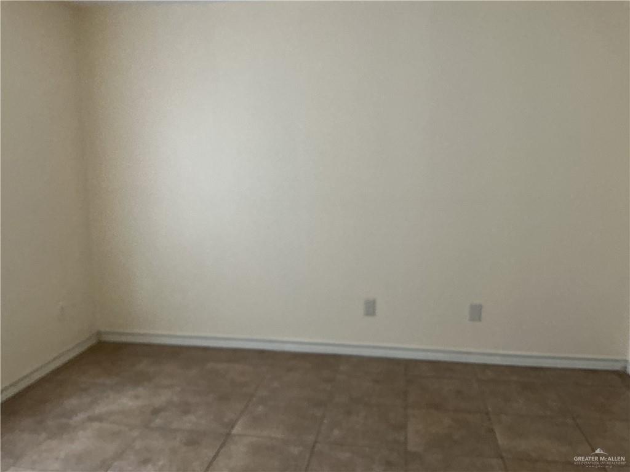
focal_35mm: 29
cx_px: 315
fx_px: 528
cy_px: 236
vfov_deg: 48.2
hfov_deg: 61.7
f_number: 1.8
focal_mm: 3
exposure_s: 1/40
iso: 250
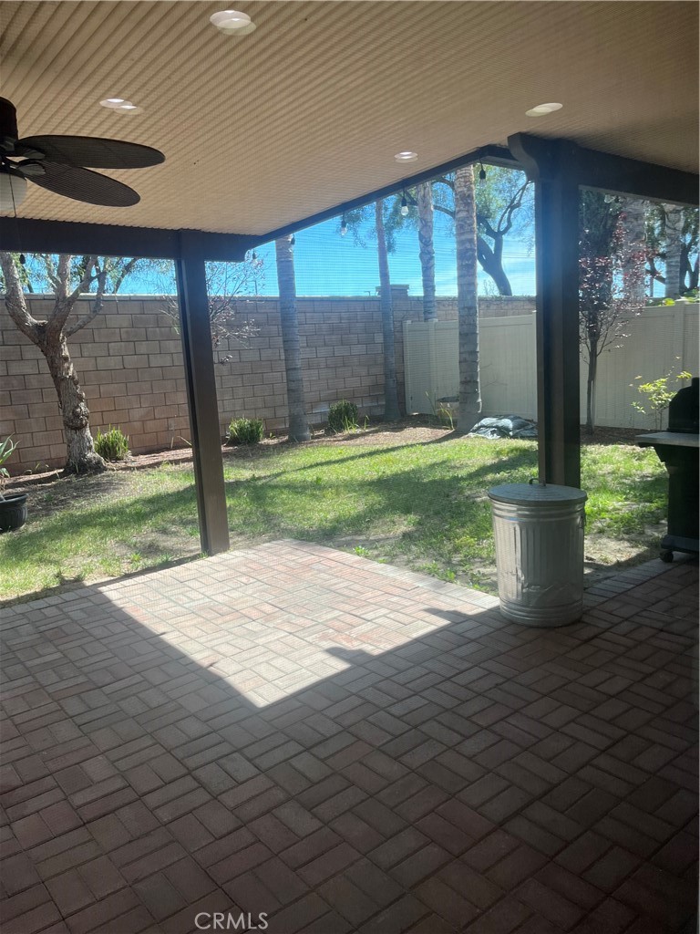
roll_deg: +3.2
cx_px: 350
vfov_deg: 67.3
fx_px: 701
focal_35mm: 26
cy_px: 467
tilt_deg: -8.6
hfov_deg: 53.1
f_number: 1.6
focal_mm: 5.1
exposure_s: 1/422
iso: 50
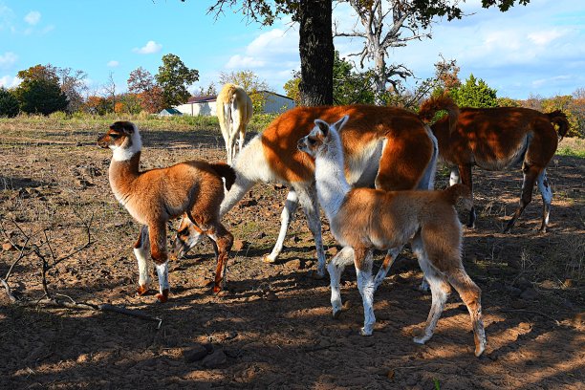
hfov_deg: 58.7
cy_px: 195
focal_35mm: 32
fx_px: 520
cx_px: 292
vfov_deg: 41.1
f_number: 6.3
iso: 100
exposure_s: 1/320
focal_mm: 16
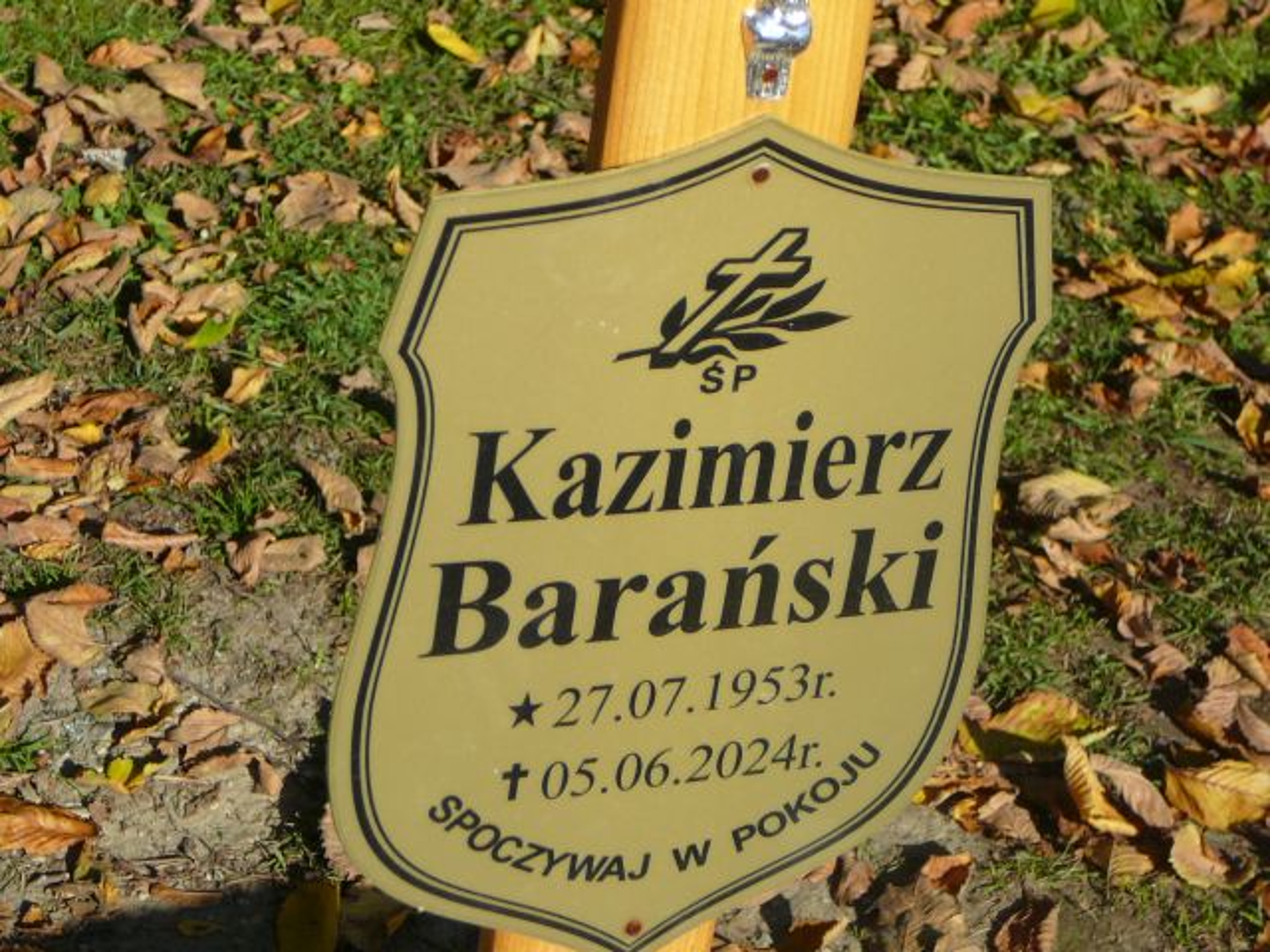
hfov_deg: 23.8
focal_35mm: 82
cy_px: 476
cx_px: 635
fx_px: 3008
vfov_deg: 18.0
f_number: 3.8
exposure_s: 1/640
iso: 80
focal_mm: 12.2
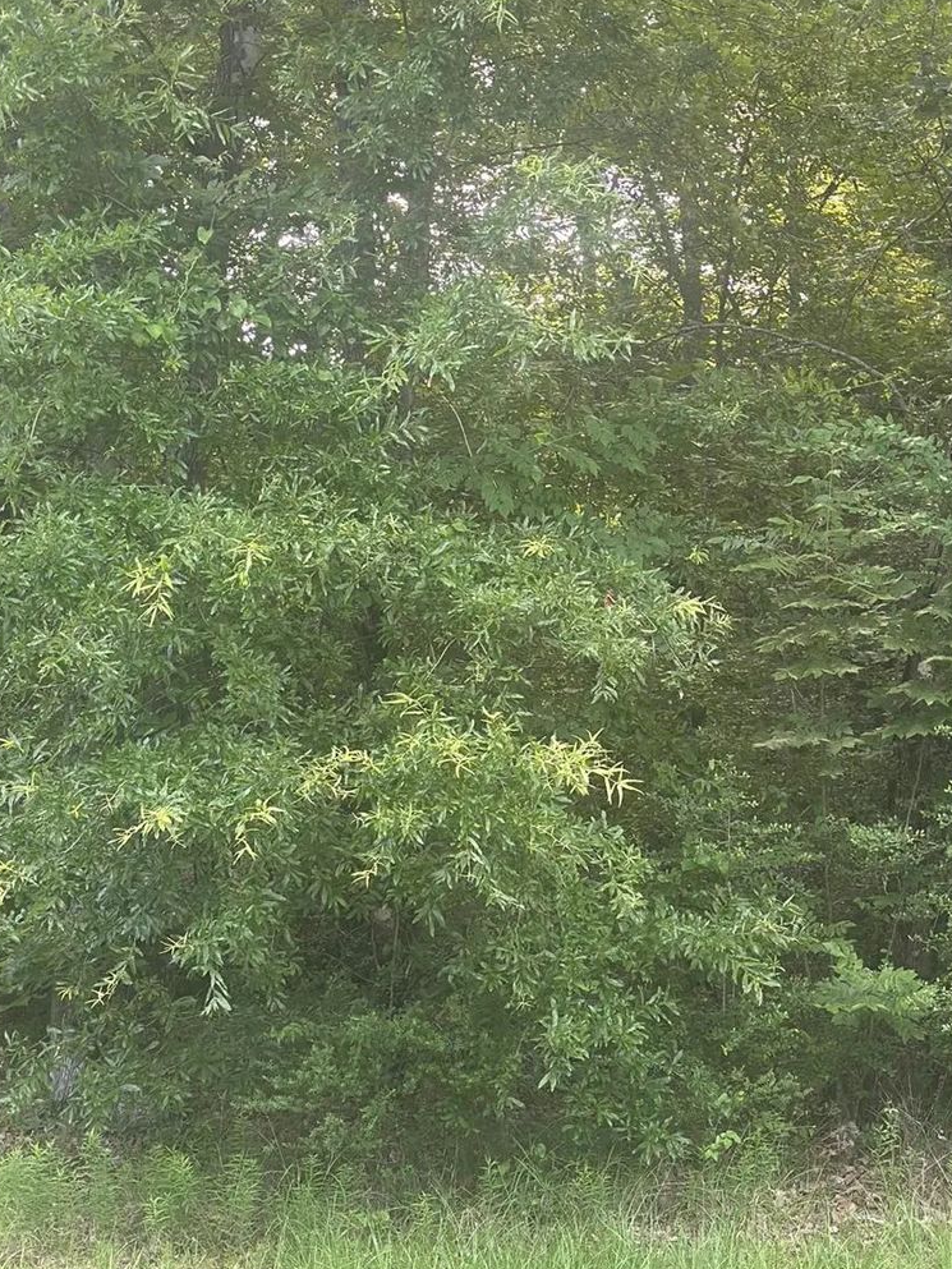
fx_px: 2420
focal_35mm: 66
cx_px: 638
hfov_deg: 22.2
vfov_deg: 29.4
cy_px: 580
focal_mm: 6.86
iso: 125
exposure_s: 1/88
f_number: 1.78
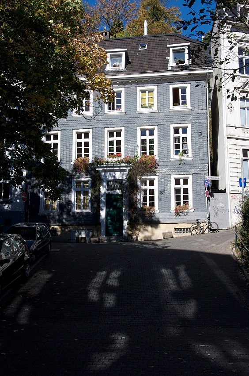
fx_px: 437
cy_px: 188
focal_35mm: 42
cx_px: 124
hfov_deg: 31.8
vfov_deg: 46.5
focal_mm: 28
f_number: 11
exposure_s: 1/500
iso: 400
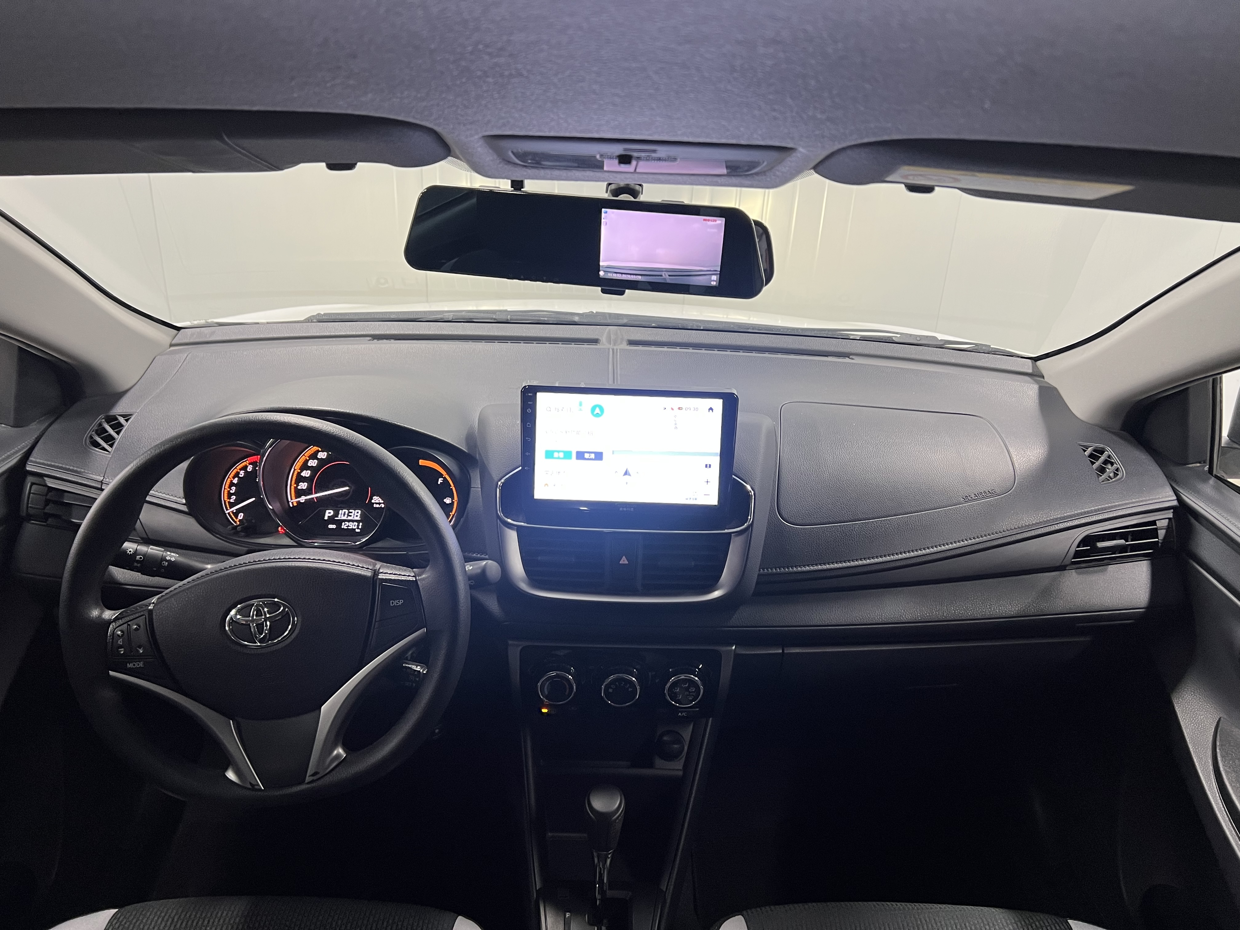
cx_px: 620
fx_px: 931
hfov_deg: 67.3
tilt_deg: -23.8
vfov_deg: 53.1
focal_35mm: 26
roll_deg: -2.8
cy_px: 465
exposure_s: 1/50
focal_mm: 5.7
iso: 125
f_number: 1.5
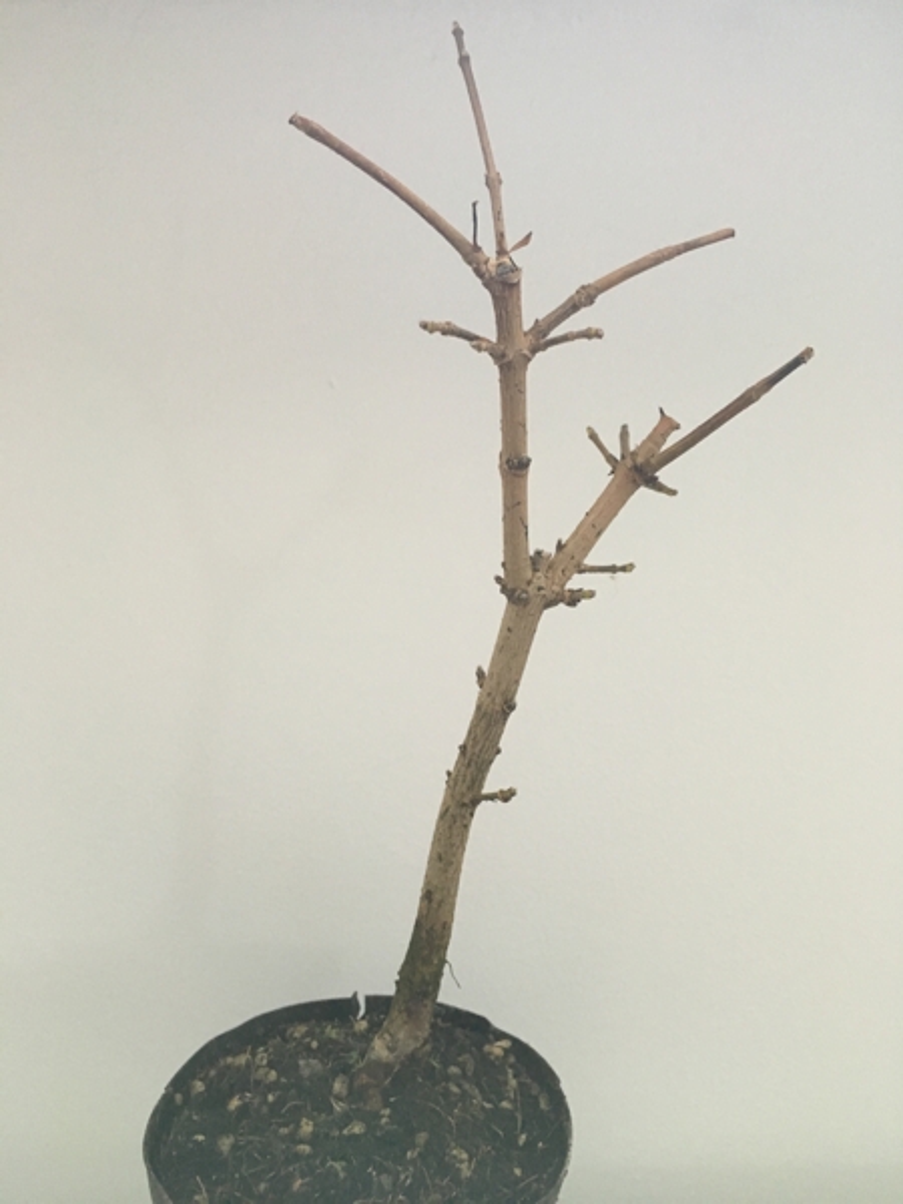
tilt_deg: -8.3
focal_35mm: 29
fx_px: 1009
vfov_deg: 61.7
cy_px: 602
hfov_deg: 48.2
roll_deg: +0.0
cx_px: 452
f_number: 2.2
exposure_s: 1/33
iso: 200
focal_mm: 4.15
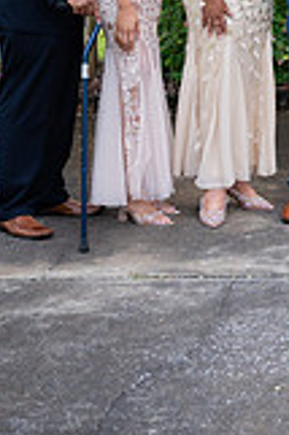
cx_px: 369
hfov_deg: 11.9
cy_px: -24
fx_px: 1351
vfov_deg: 17.7
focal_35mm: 112
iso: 800
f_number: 4
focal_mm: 40
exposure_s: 1/250
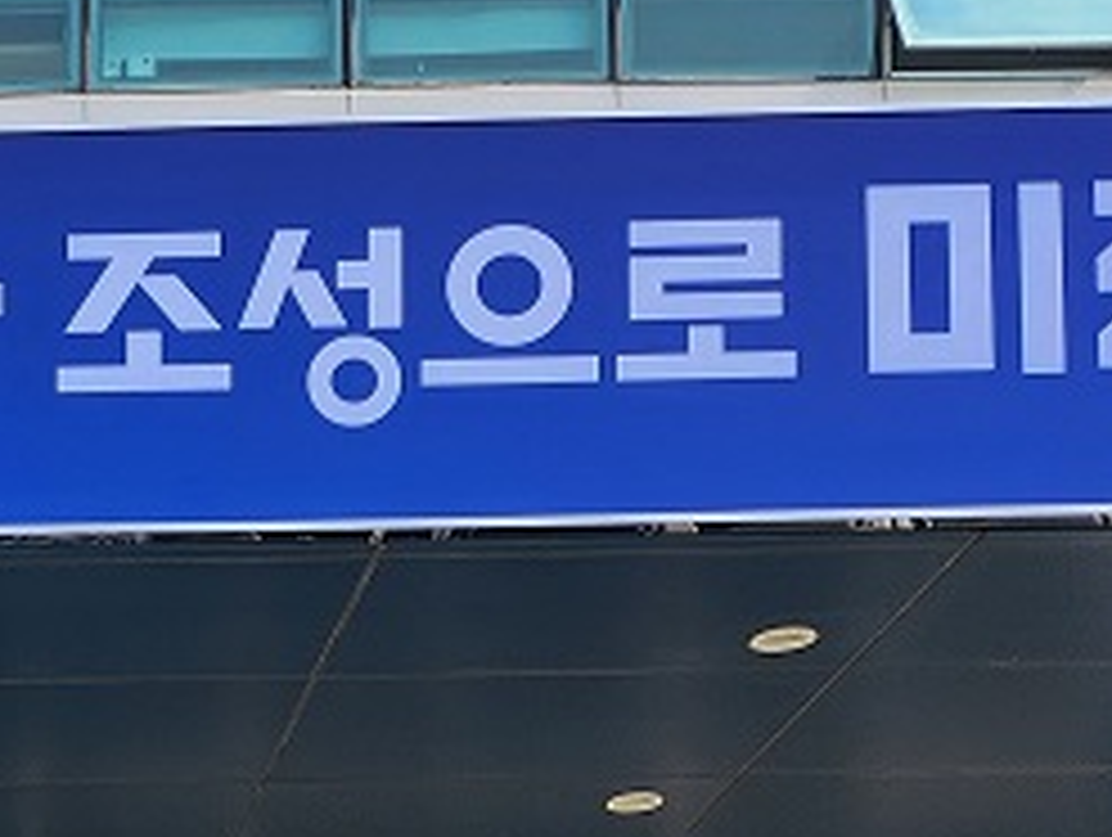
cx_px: -432
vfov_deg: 13.9
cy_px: 1400
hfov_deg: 18.4
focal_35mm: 97
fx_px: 3121
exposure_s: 1/2099
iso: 50
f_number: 1.8
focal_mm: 5
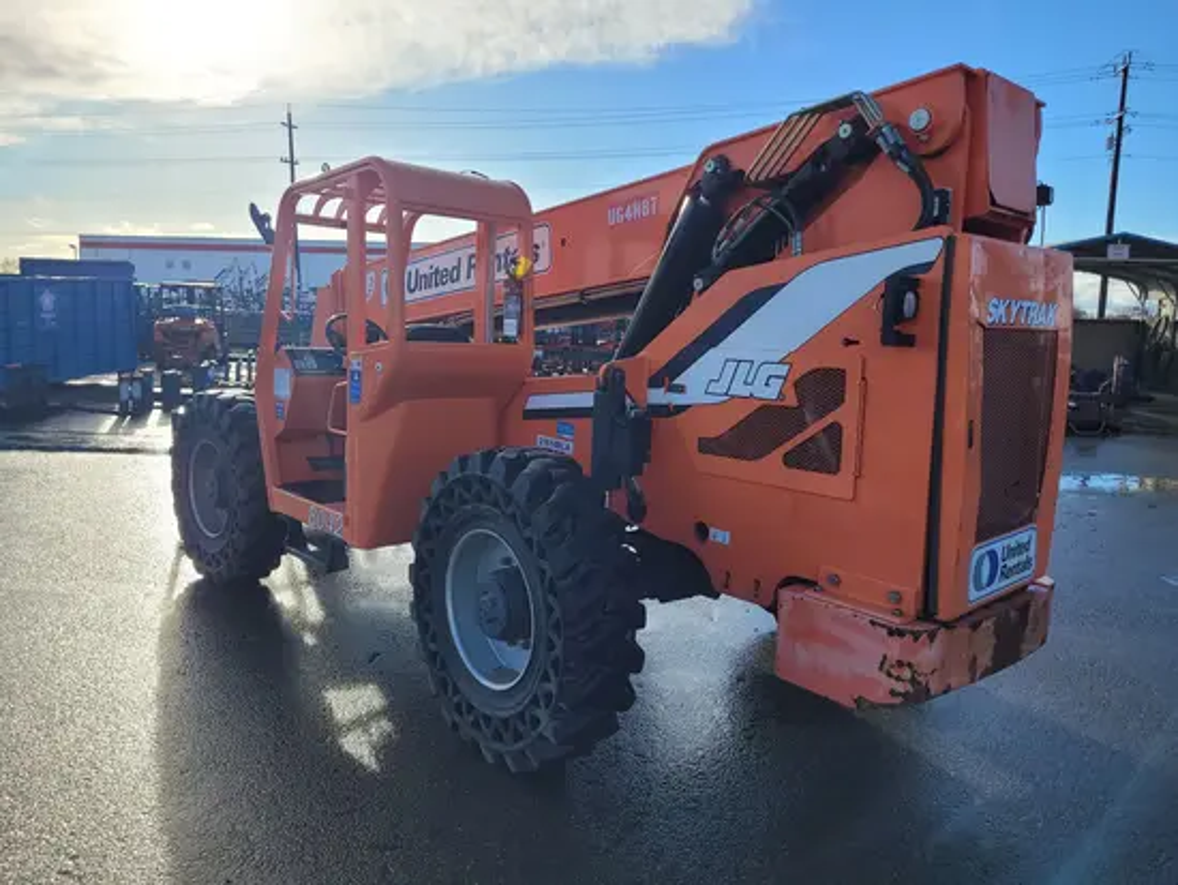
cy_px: 442
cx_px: 589
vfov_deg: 53.1
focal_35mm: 26
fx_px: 885
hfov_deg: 67.3
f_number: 1.8
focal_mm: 5.4
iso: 40
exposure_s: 1/1480
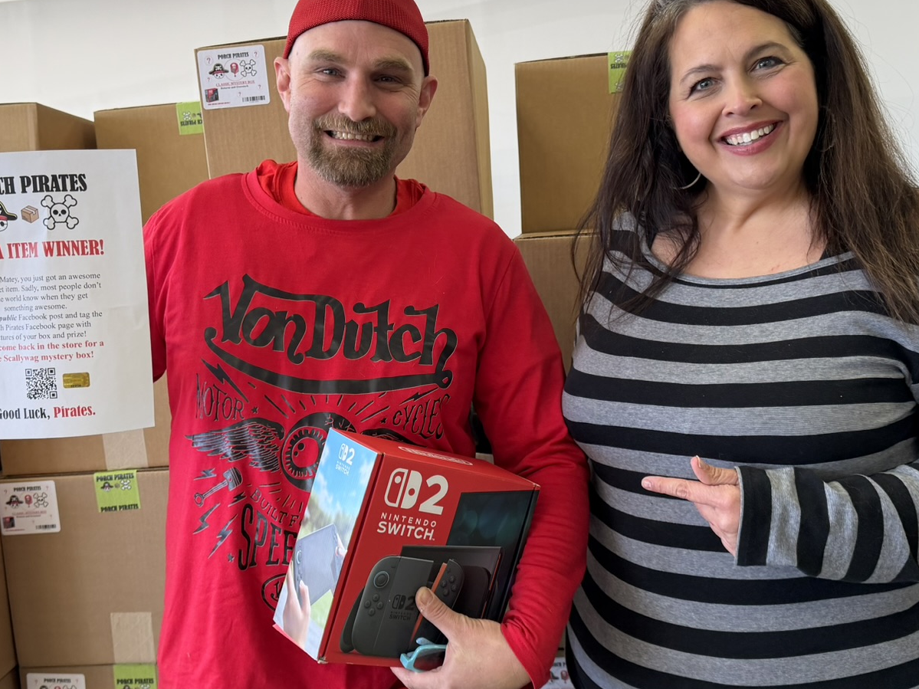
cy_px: 372
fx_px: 1088
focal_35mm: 41
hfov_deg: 45.7
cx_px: 427
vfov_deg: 35.1
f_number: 1.78
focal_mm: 6.76
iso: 125
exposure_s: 1/182
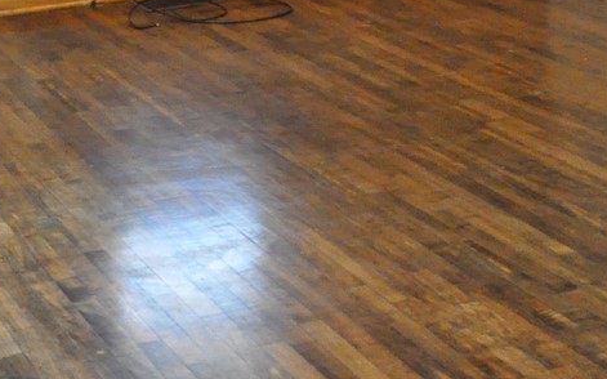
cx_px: 354
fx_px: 1916
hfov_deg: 18.0
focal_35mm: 116
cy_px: -255
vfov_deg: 10.7
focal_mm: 21
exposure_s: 1/50
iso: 3200
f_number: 7.1
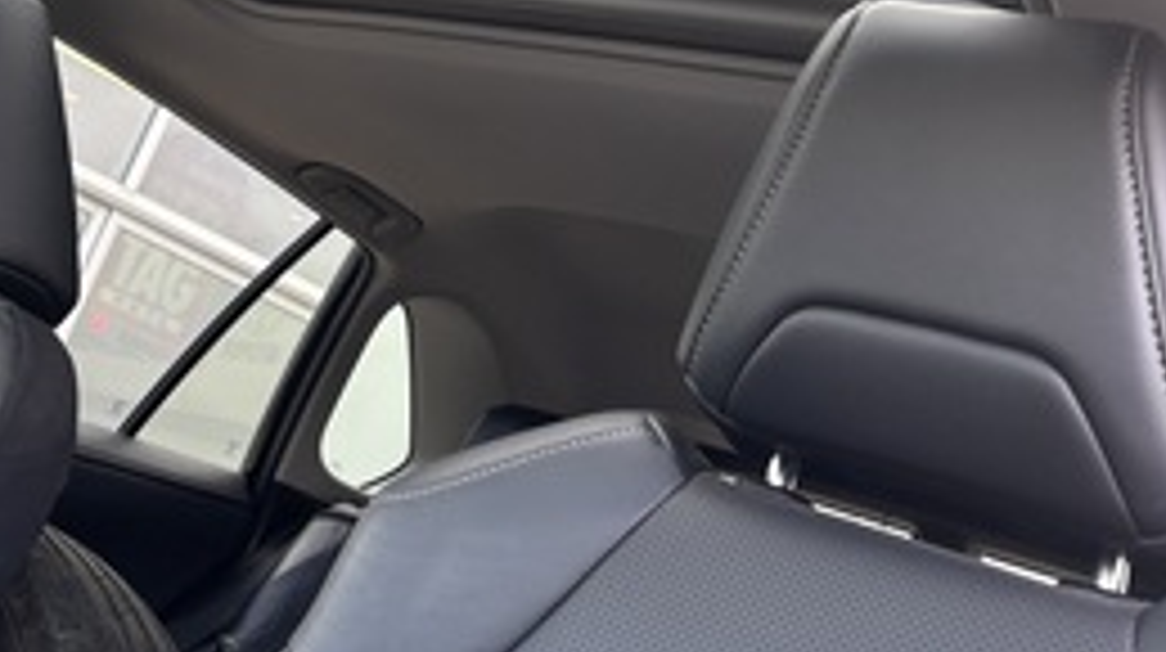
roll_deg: -21.1
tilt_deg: +21.9
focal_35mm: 46
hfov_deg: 44.2
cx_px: 432
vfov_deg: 24.7
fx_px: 1421
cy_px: 7
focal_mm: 5.96
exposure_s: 1/121
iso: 64
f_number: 1.6
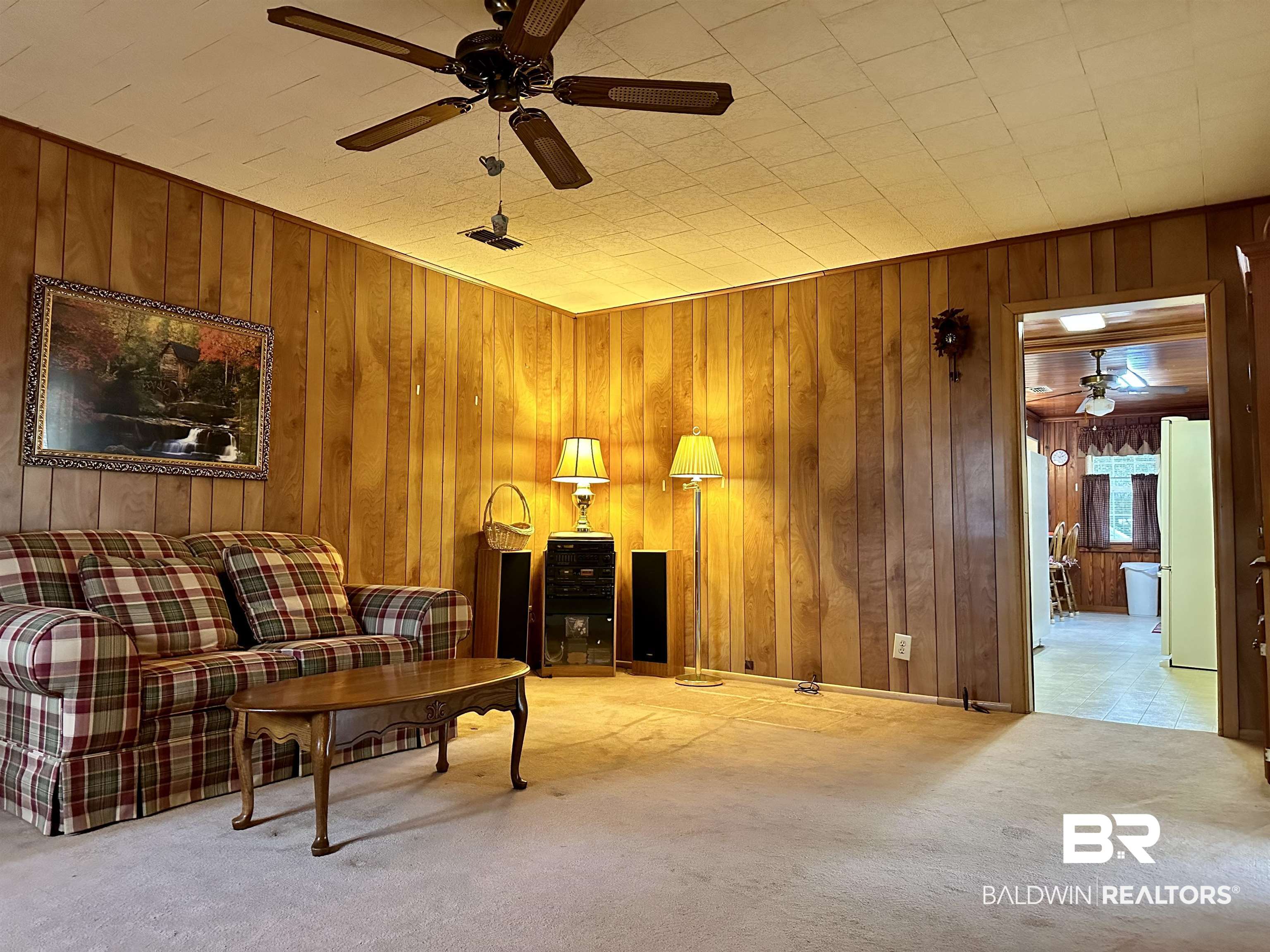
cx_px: 635
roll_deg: -1.5
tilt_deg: +3.0
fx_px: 881
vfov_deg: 56.8
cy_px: 476
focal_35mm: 24
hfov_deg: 71.6
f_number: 1.78
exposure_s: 1/60
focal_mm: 6.86
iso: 640
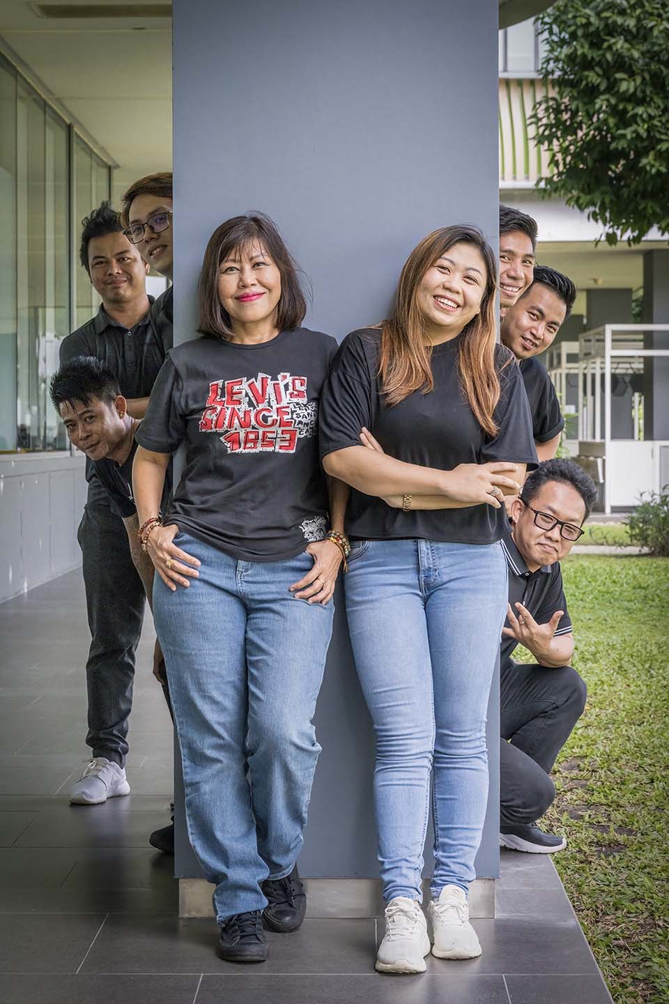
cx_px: 334
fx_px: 1728
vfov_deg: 32.4
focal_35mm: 62
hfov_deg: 21.9
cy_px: 502
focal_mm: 62
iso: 2000
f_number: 8
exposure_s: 1/500
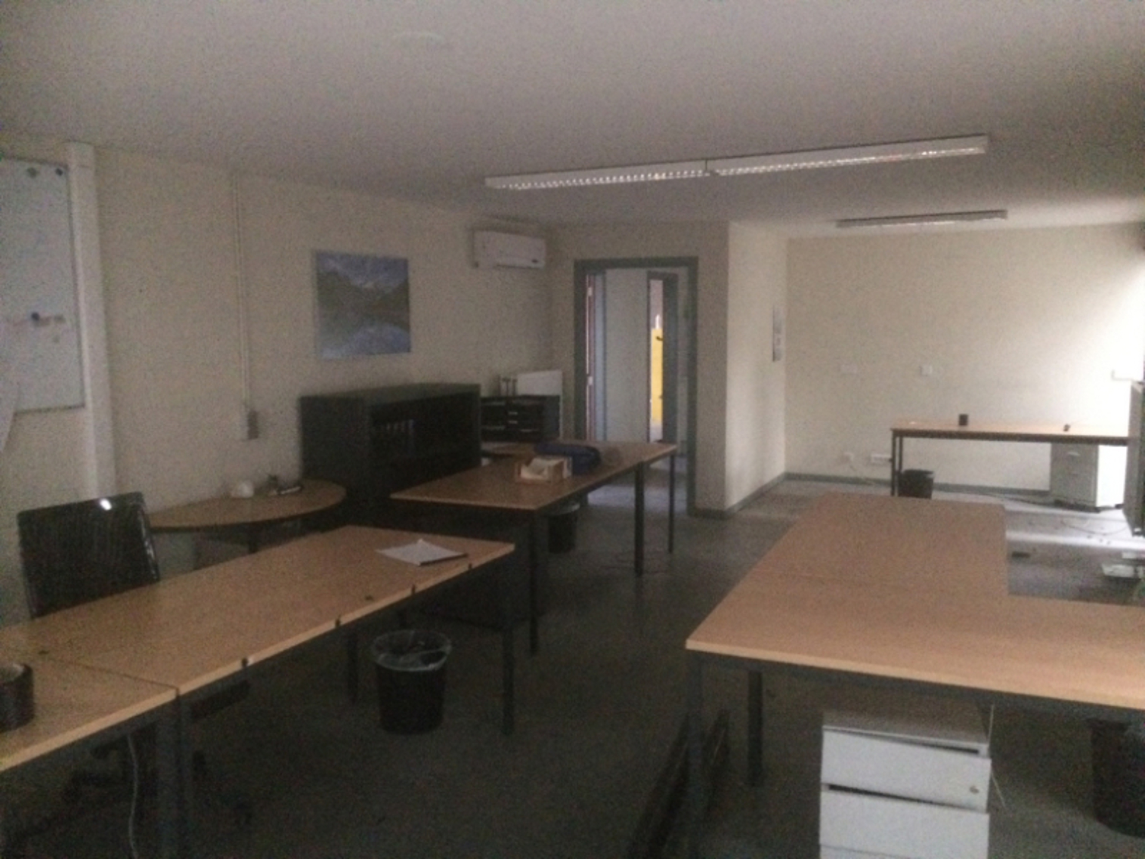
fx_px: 959
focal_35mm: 29
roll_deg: +1.8
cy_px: 430
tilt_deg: -5.4
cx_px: 572
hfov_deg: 61.7
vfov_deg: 48.2
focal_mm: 4.15
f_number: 2.2
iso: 800
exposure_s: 1/17
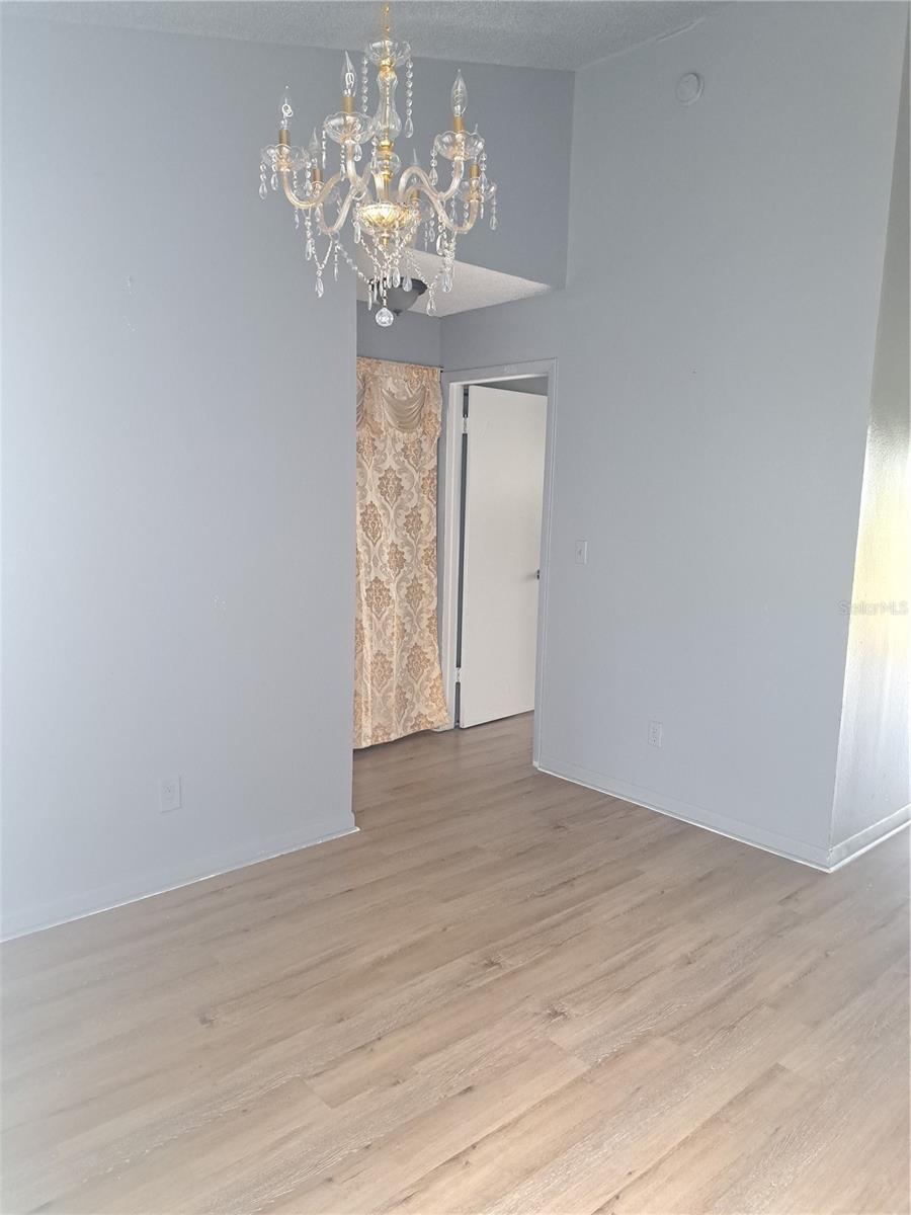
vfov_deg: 71.6
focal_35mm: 24
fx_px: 842
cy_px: 608
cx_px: 456
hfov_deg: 56.8
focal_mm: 5.23
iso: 220
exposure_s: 1/60
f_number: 1.8
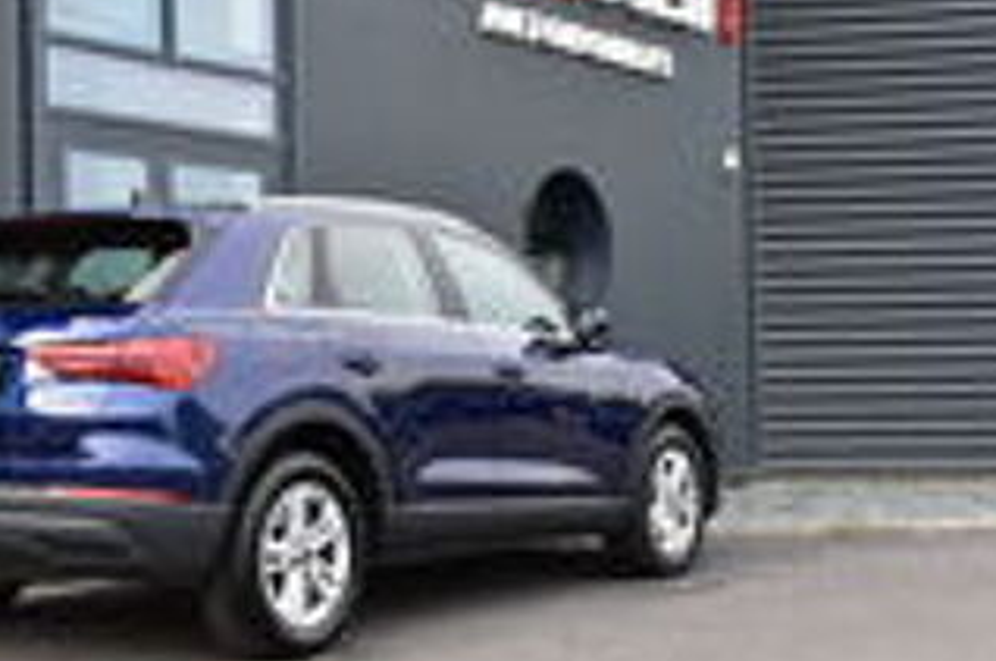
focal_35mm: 68
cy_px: 305
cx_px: 341
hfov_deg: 29.5
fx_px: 1878
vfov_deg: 19.9
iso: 400
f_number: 8
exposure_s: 1/60
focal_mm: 30
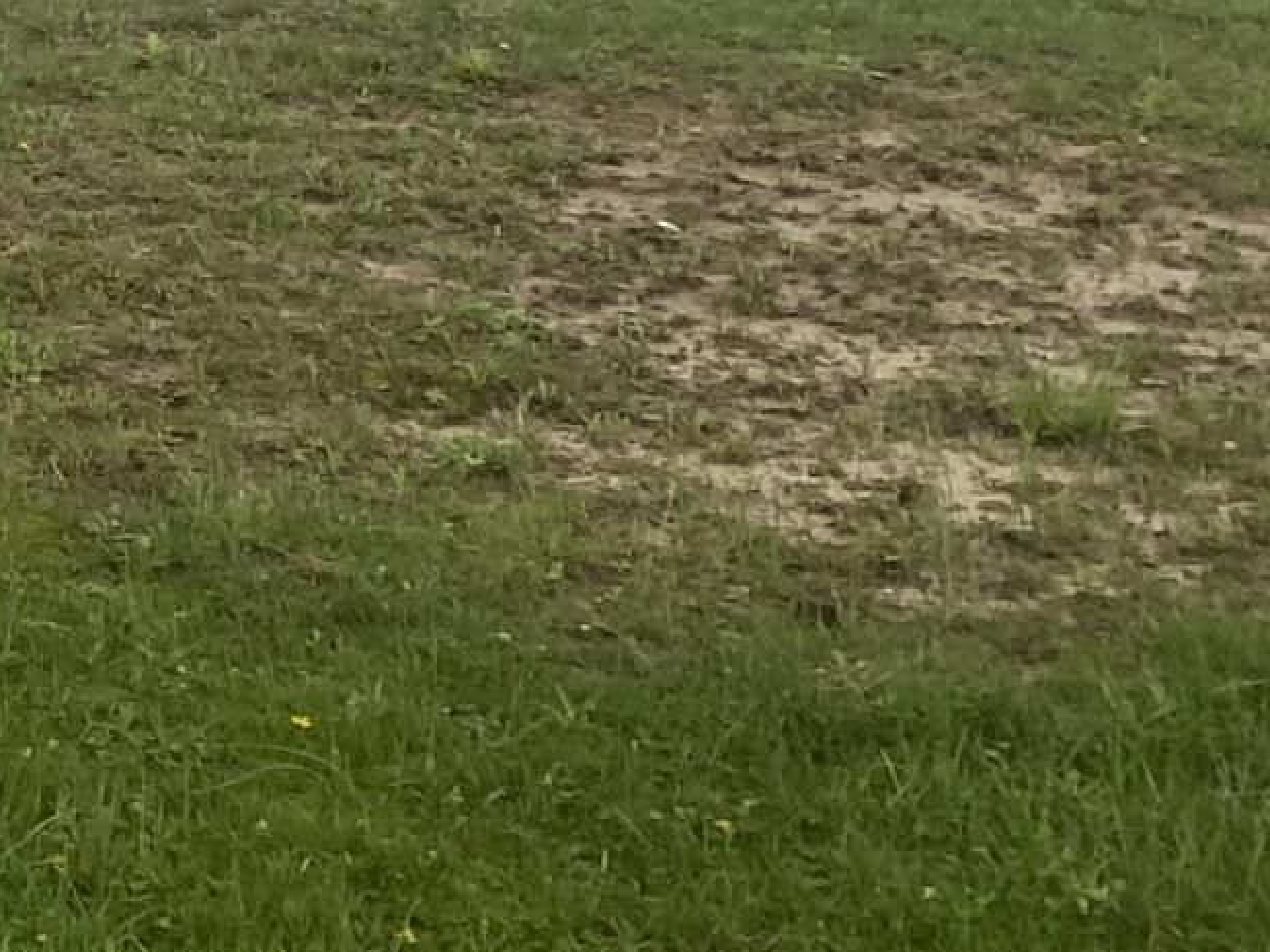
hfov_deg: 12.6
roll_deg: +0.2
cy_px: -714
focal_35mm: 126
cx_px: -1656
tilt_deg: +3.3
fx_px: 4622
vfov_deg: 11.0
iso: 32
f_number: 1.8
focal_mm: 4.25
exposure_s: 1/343
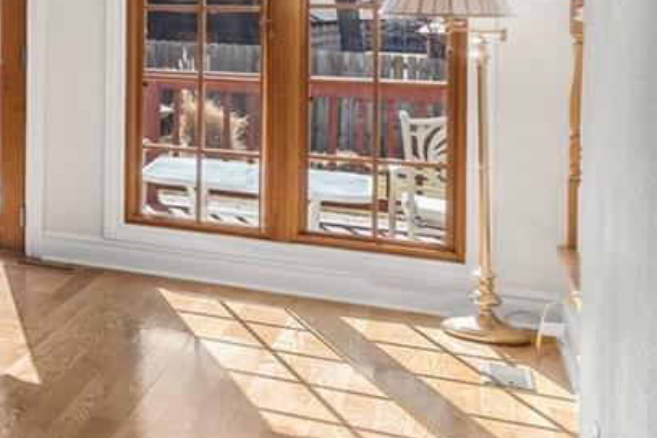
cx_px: -583
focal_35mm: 63
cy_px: 2
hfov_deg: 20.3
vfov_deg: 20.9
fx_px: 1150
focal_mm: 16
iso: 100
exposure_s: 1/8
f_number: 8
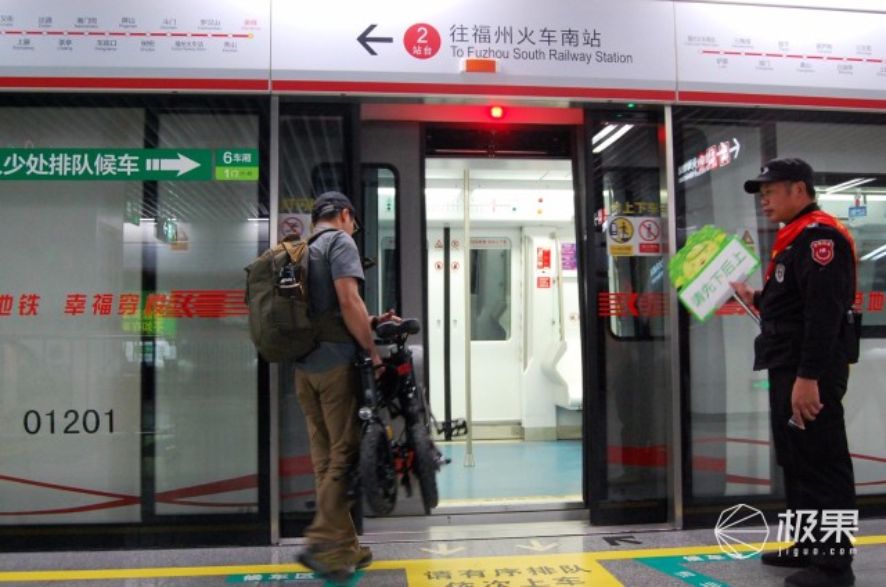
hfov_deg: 57.3
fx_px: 811
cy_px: 294
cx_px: 443
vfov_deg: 39.8
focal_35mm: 33
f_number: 6.3
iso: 1600
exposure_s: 1/30
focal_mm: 22
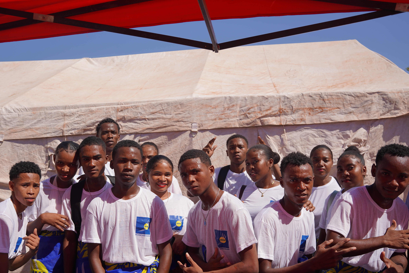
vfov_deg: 42.3
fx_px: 352
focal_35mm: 31
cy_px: 150
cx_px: 187
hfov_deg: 60.2
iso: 100
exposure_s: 1/1250
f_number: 4.5
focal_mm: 28
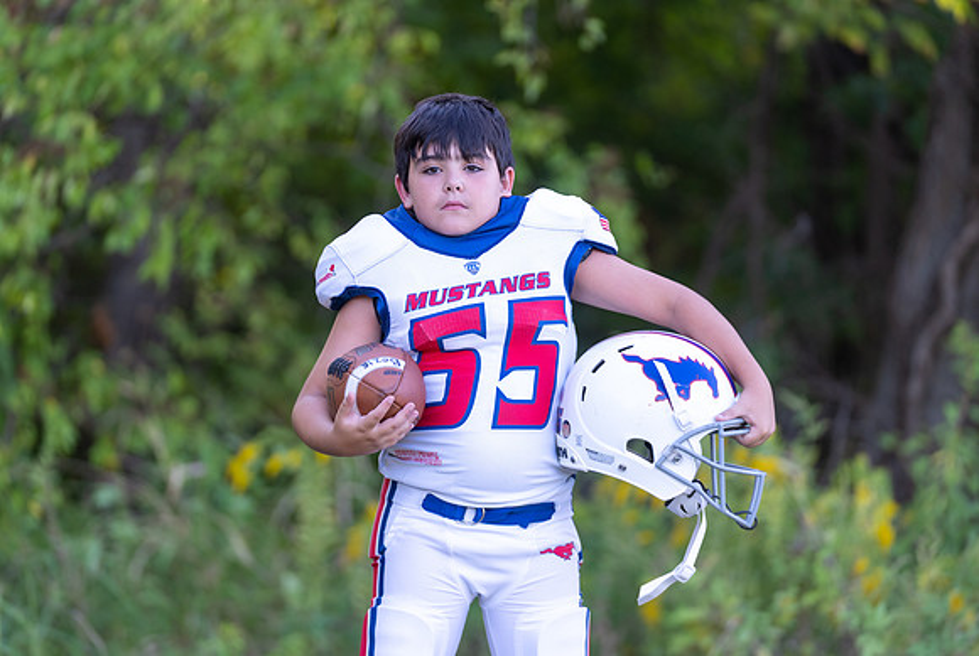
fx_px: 4761
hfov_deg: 11.7
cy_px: 303
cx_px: 439
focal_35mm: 175
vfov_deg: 7.9
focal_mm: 146
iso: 250
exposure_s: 1/320
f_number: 2.8
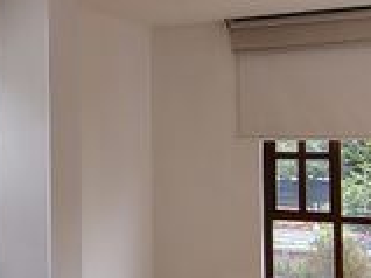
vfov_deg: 21.9
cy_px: 117
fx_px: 718
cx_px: 38
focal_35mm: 67
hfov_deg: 27.9
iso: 100
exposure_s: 1/259
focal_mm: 2.13
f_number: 2.2
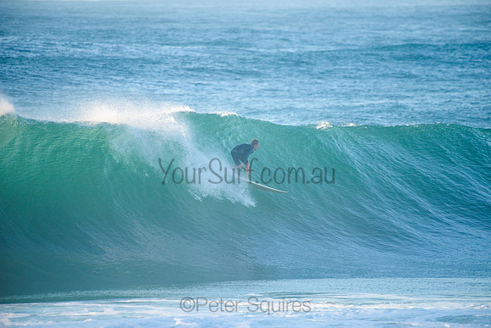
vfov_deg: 2.8
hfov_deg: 4.1
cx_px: 246
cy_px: 164
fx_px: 6822
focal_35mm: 500
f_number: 5.6
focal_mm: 500
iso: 450
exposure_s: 1/1600
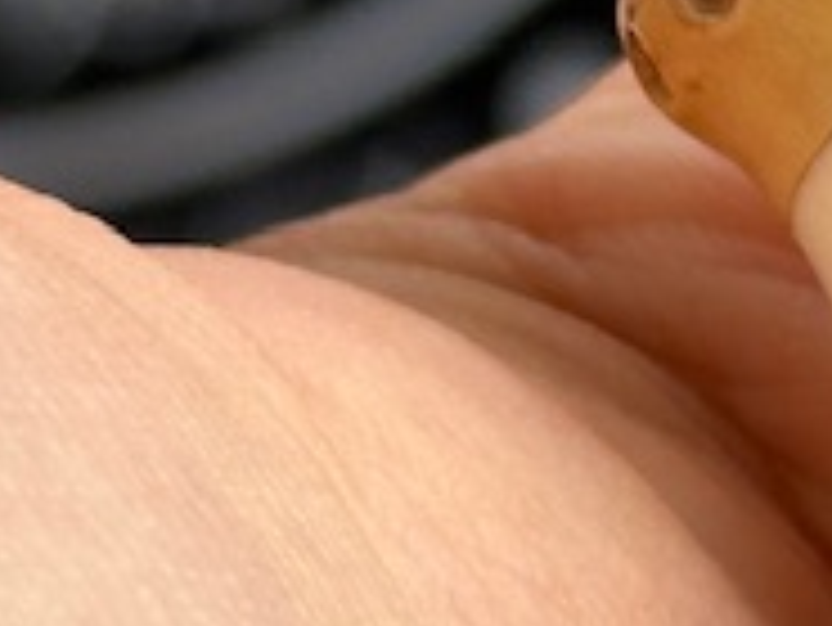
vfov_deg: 4.5
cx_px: 1246
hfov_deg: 5.9
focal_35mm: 332
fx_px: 7985
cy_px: -338
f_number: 1.78
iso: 64
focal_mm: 6.86
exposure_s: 1/597
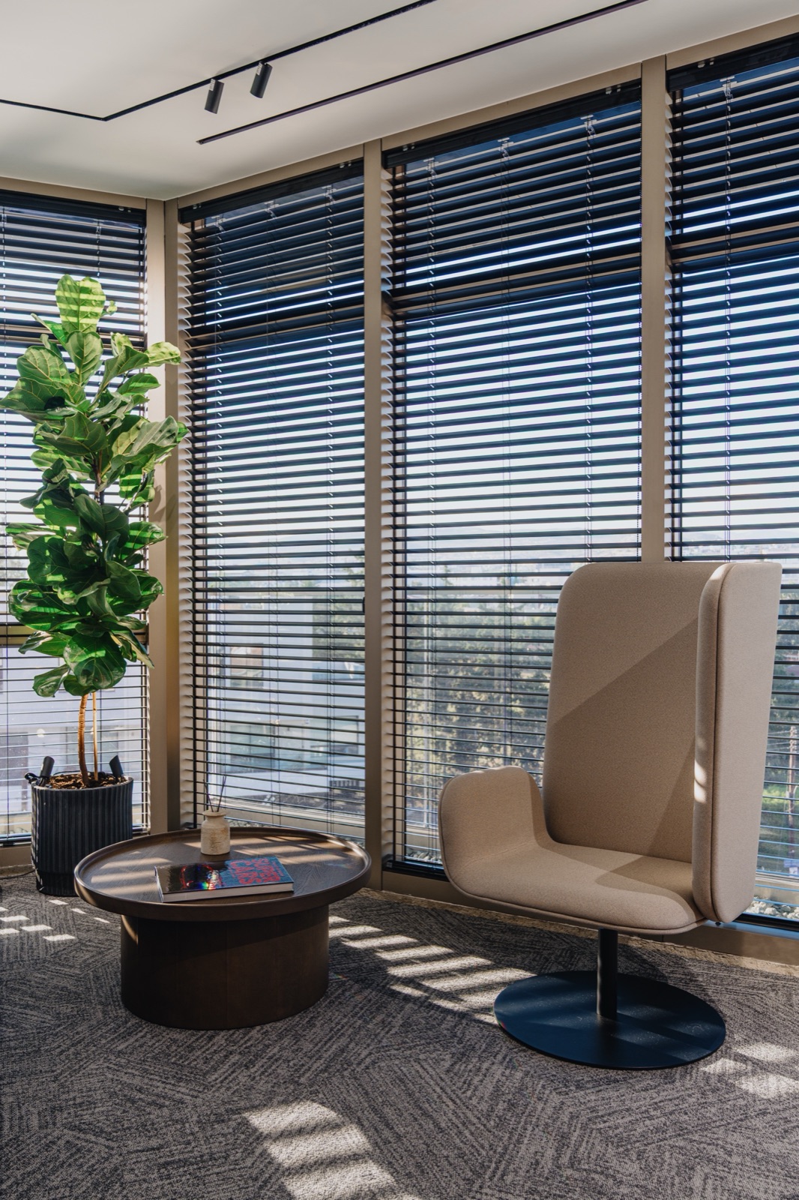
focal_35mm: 29
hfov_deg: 44.9
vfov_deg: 63.7
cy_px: 600
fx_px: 966
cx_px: 400
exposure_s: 1/13
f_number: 6.3
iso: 100
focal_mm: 29
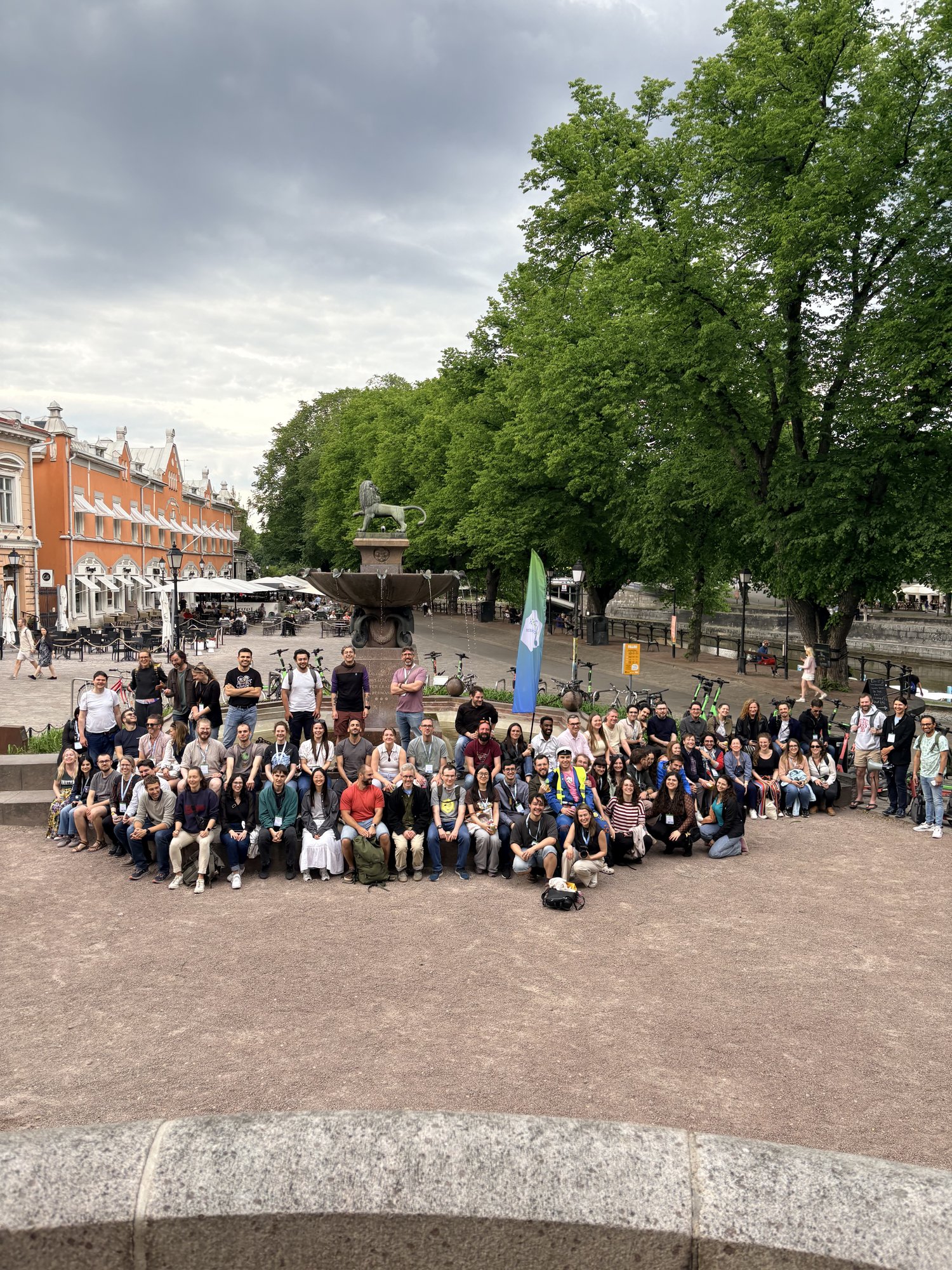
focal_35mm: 26
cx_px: 476
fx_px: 953
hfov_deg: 53.1
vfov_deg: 67.3
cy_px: 635
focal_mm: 5.96
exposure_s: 1/345
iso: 64
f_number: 1.6
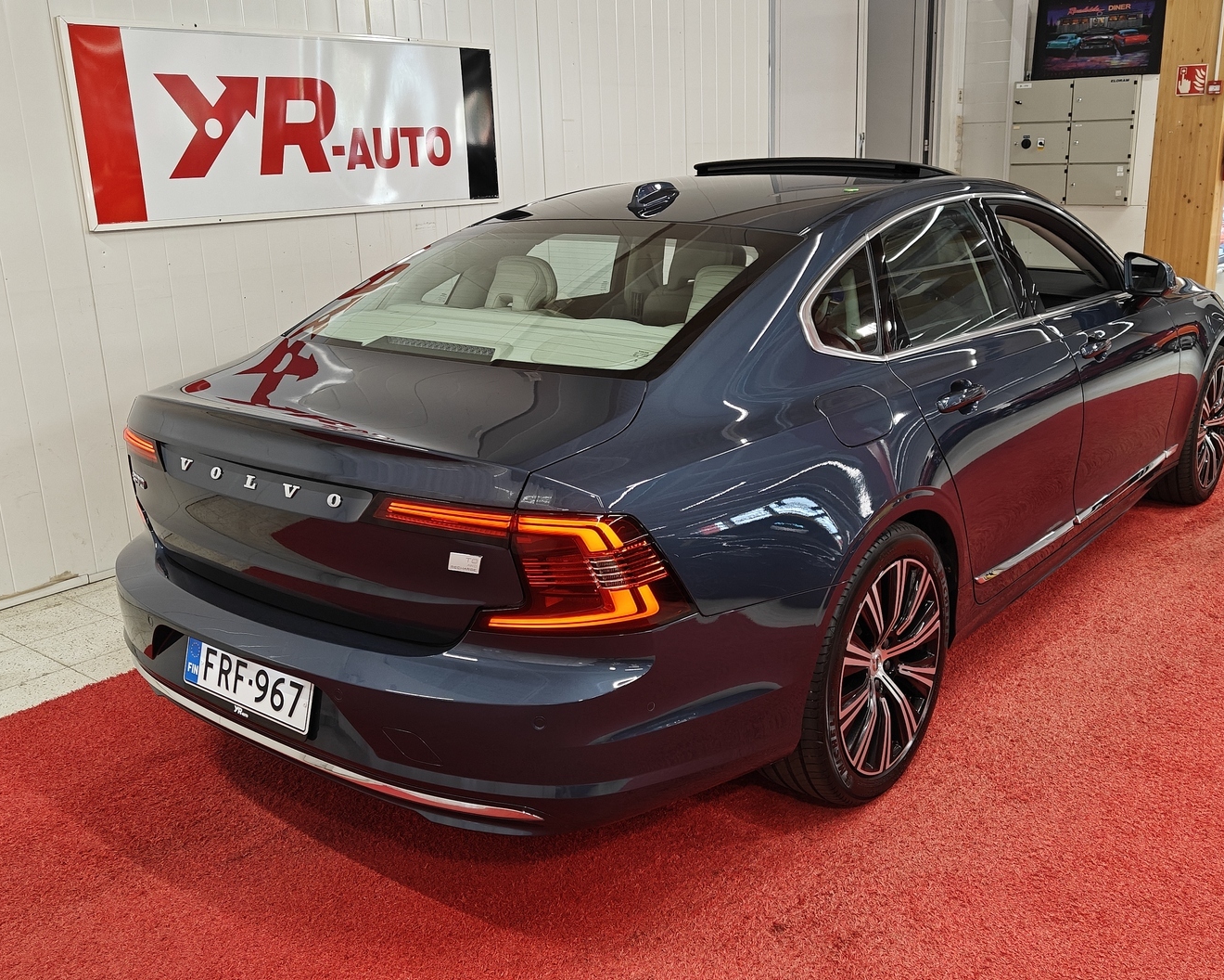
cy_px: 486
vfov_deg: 44.5
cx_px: 648
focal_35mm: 33
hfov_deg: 54.2
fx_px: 1195
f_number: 1.8
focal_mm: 5.59
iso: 100
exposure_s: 1/78
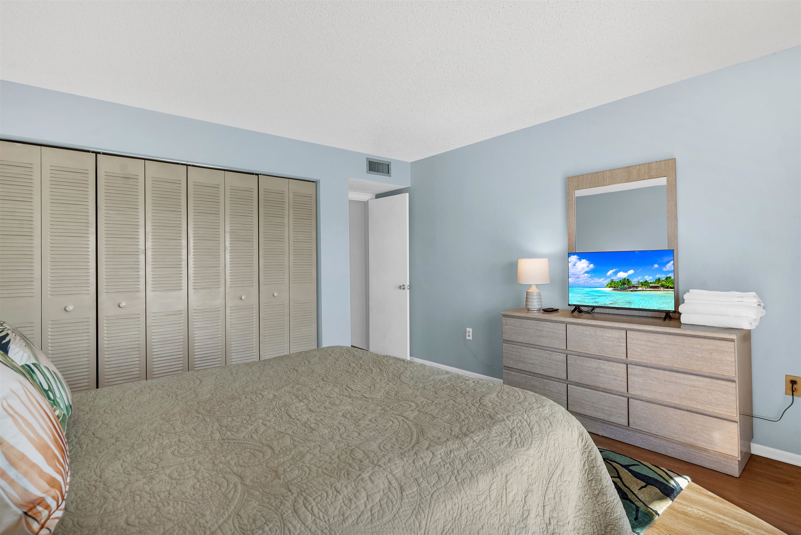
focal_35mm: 17
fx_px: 378
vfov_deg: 70.5
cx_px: 400
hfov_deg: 93.3
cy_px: 268
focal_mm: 17
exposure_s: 1/15
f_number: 8
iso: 100
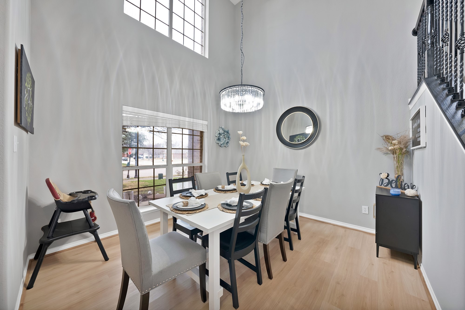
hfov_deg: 112.6
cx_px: 232
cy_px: 155
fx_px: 155
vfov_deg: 90.1
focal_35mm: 12
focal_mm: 12
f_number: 9
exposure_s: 1.3
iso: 640
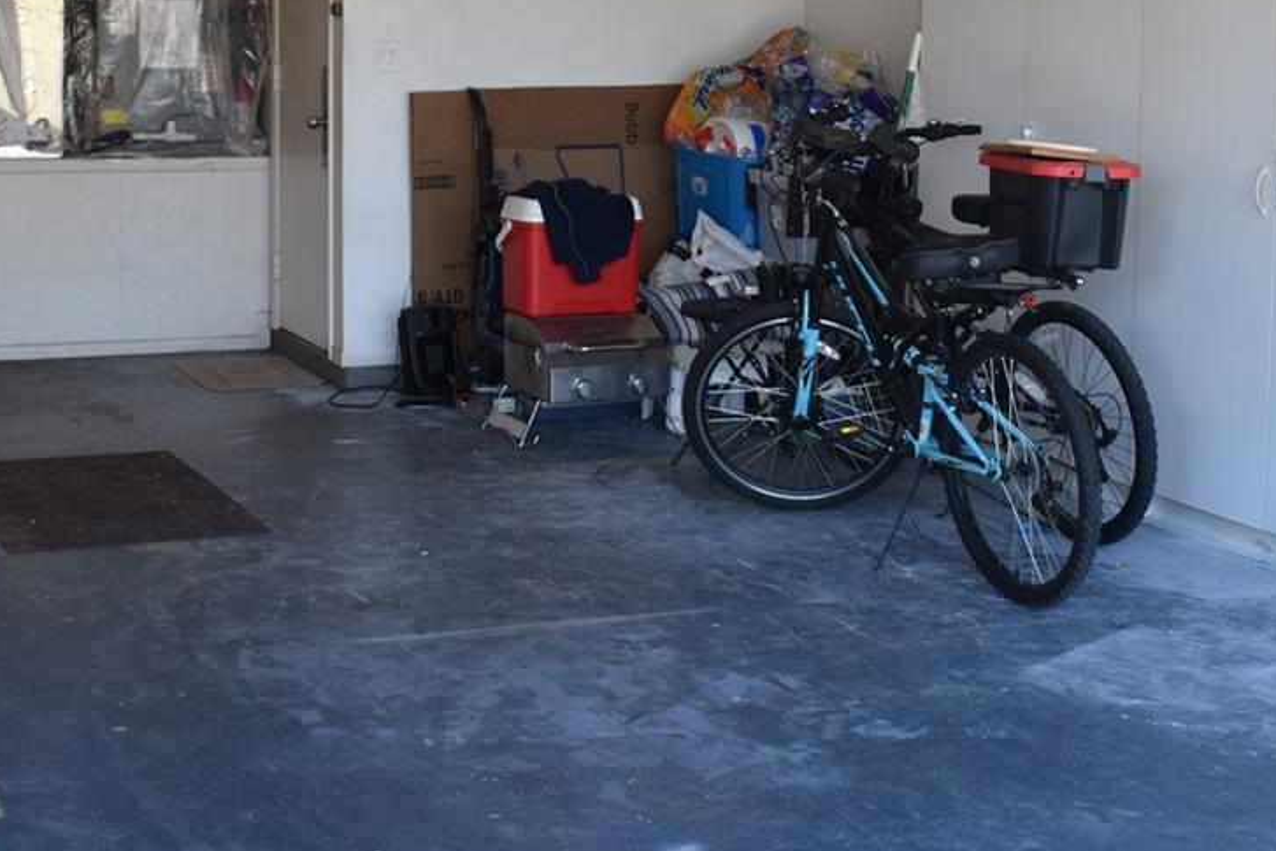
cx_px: 625
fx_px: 2340
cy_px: 158
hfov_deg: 30.5
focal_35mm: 66
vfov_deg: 20.4
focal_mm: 20
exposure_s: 1/60
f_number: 4
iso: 100
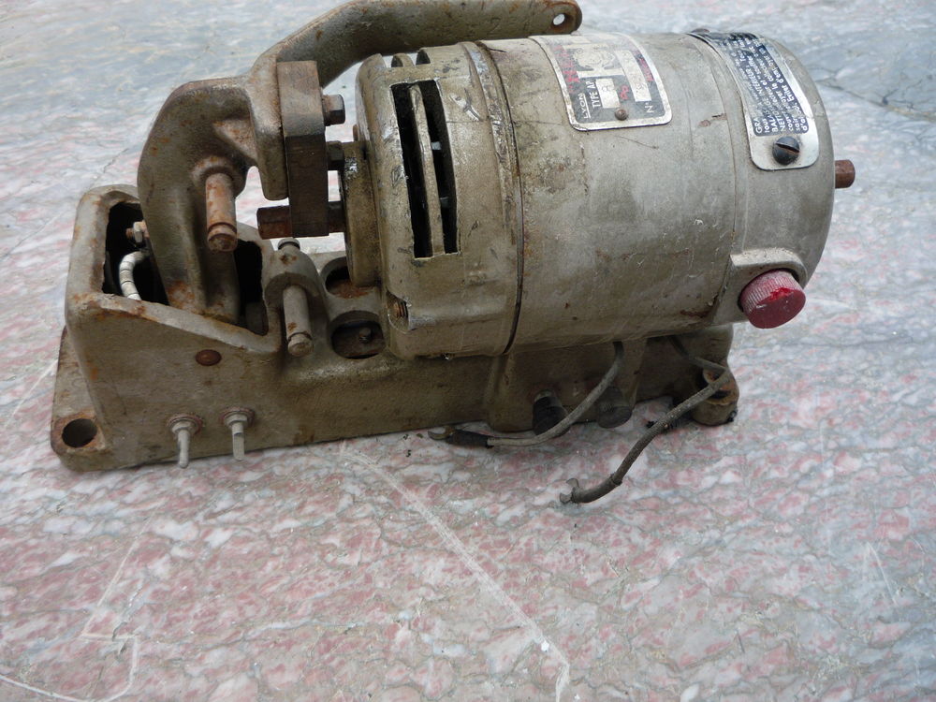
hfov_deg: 60.0
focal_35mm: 30
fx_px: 811
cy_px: 351
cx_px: 468
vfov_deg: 46.8
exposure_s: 1/250
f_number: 4
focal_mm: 5.2
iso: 100
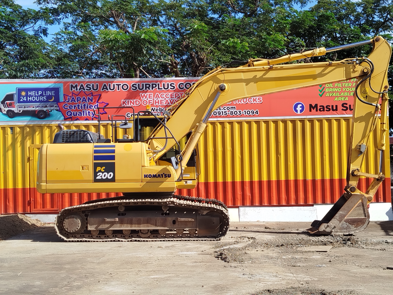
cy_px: 148
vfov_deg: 26.6
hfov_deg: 34.9
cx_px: 196
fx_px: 624
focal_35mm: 55
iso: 50
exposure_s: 1/757
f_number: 1.7
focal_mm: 5.31
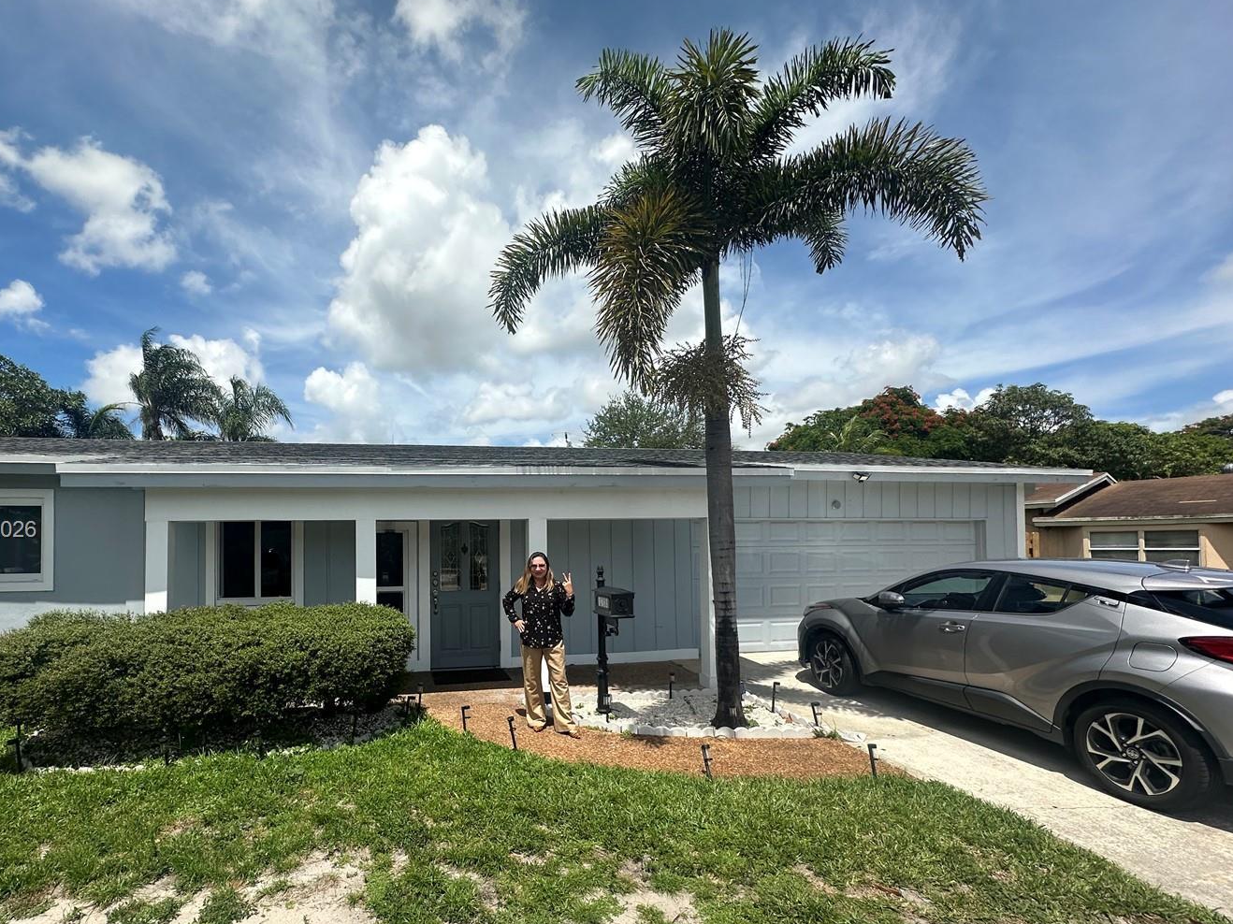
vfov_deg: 74.3
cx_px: 494
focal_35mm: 17
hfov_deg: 89.9
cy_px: 531
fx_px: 605
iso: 50
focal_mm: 2.22
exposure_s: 1/2564
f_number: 2.2
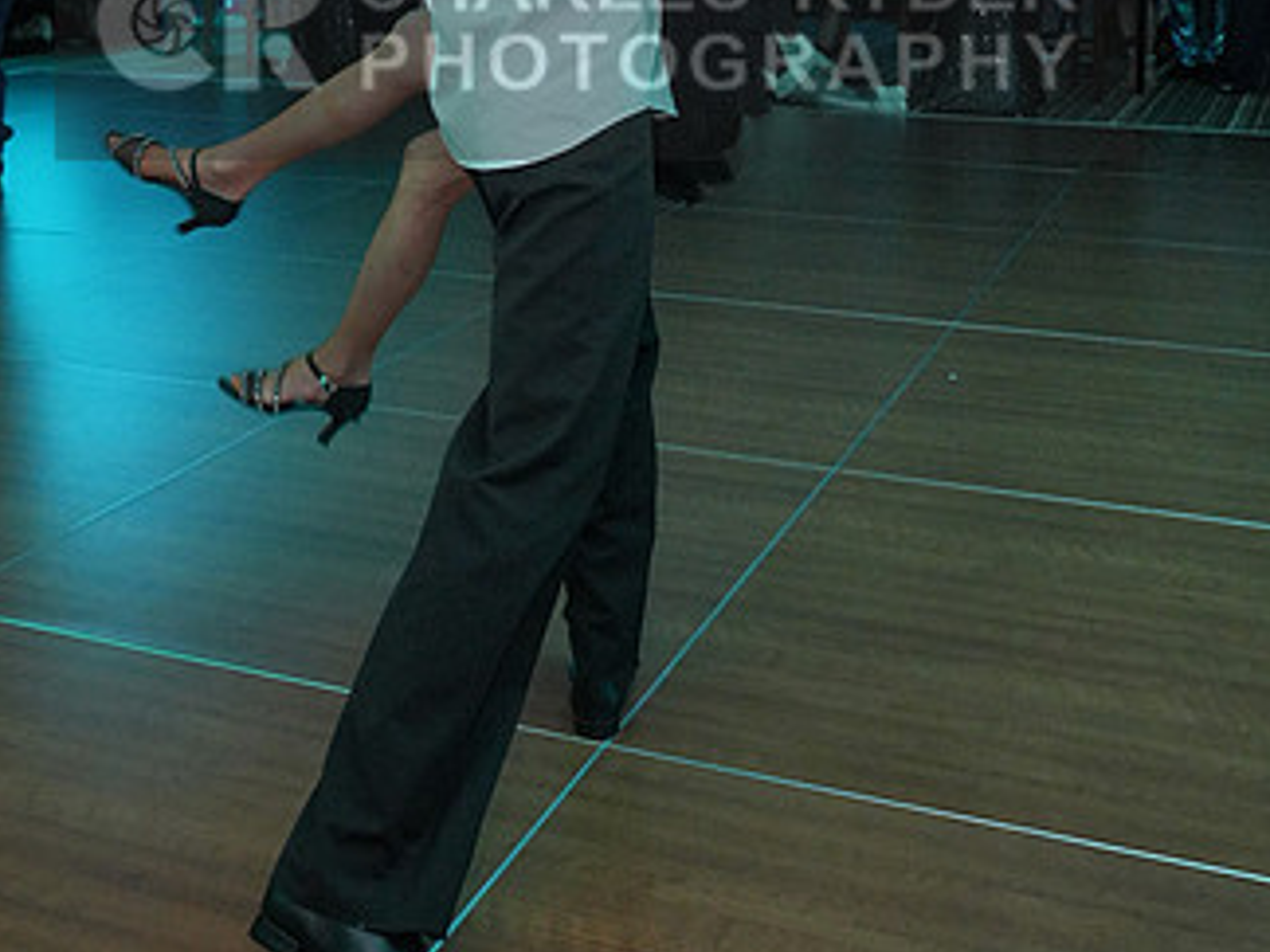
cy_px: 31
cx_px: 598
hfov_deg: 38.2
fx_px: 1834
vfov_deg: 27.6
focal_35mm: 50
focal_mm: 29
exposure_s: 1/200
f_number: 4
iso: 4000
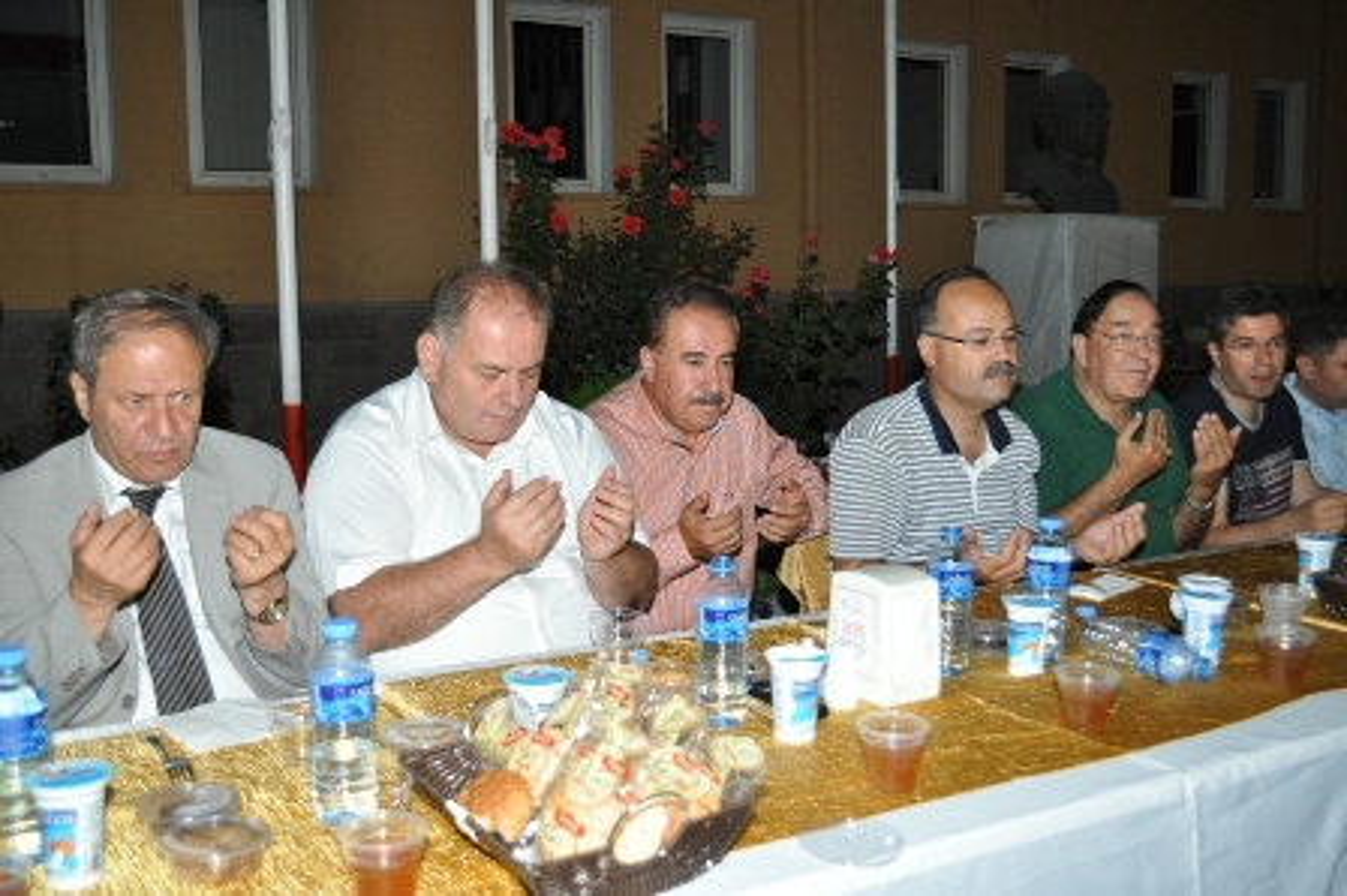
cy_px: 448
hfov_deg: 53.2
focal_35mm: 36
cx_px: 674
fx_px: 1346
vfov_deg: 36.8
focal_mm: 24
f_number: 4
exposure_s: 1/60
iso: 800
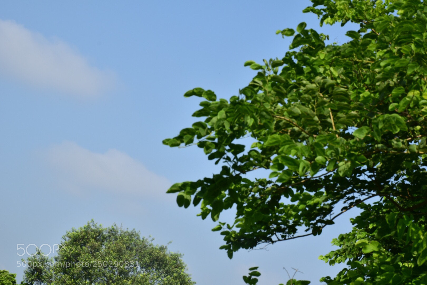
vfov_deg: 13.8
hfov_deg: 20.6
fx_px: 1174
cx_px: 214
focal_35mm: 99
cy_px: 142
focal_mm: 66
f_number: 19
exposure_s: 1/90
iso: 100
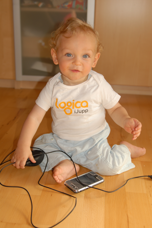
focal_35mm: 48
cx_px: 76
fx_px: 303
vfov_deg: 41.1
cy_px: 114
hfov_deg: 28.2
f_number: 3.2
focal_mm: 32
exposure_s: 1/250
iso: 125
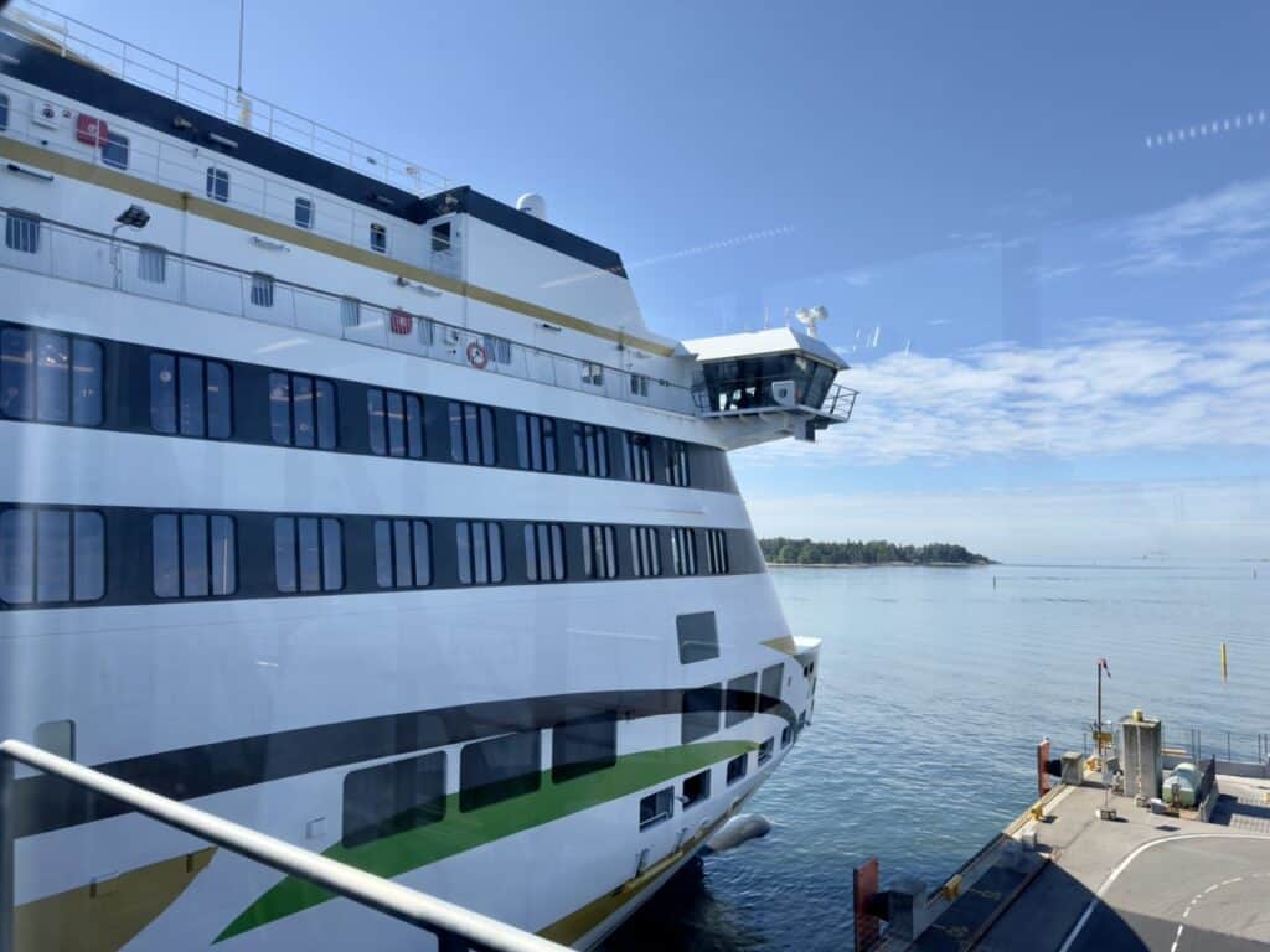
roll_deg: +0.4
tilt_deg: +4.7
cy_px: 476
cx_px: 635
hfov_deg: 71.6
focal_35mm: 24
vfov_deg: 56.8
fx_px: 881
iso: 64
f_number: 1.78
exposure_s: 1/3610
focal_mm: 6.76
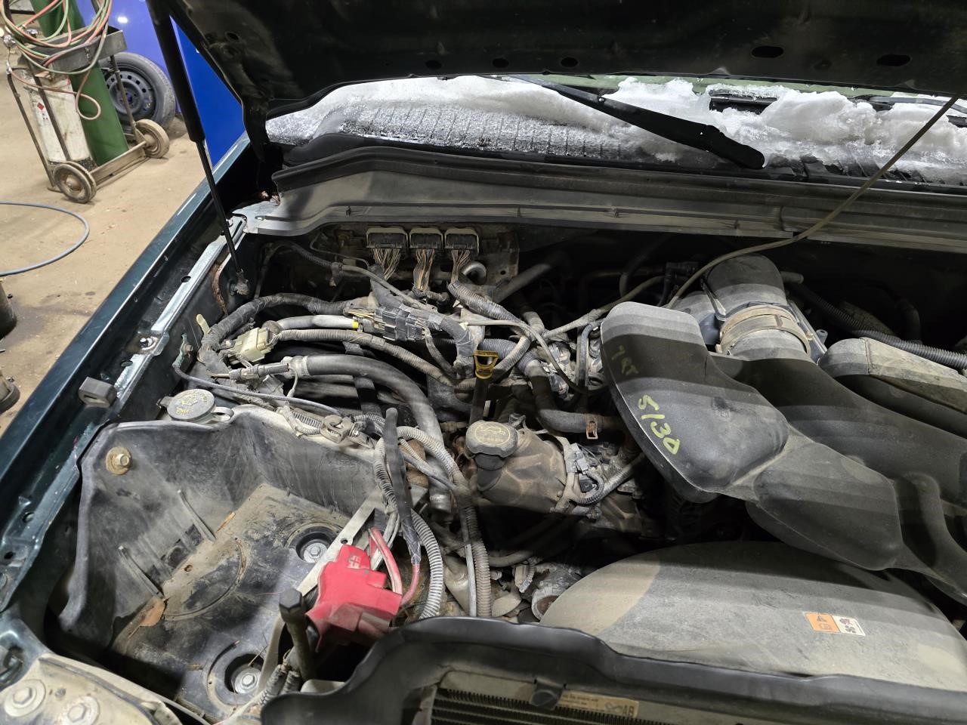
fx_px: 643
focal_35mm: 23
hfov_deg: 73.9
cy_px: 362
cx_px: 484
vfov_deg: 58.9
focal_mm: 6.3
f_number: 1.7
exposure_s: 1/60
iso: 1000
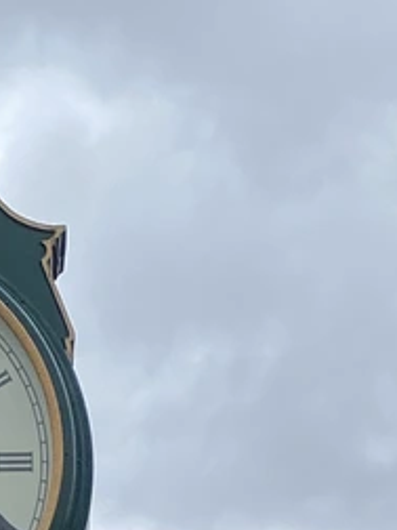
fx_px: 2523
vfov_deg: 9.4
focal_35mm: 165
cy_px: 1596
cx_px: 8
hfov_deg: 8.9
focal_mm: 4.25
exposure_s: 1/1287
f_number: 1.8
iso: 32
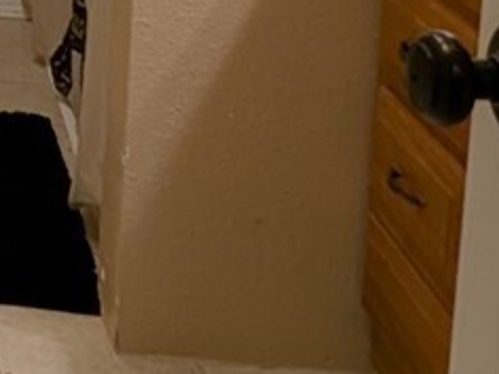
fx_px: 1269
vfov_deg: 15.1
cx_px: -273
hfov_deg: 19.2
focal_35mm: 88
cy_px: -248
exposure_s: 1/30
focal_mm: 1.95
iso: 62
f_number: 2.2
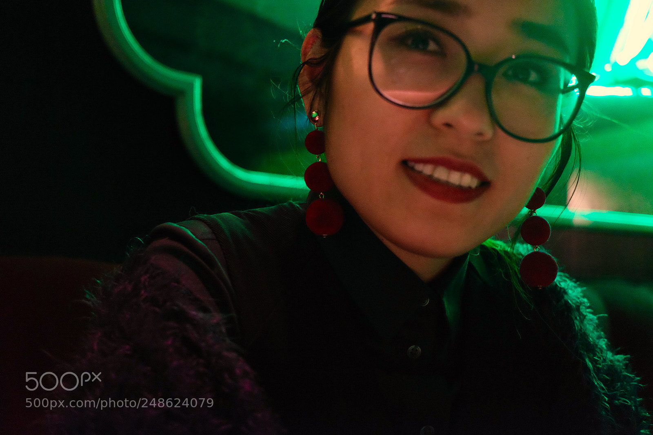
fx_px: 743
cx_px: 326
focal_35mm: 41
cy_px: 218
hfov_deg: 47.4
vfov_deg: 32.6
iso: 5000
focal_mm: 27
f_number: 2.8
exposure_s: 1/60
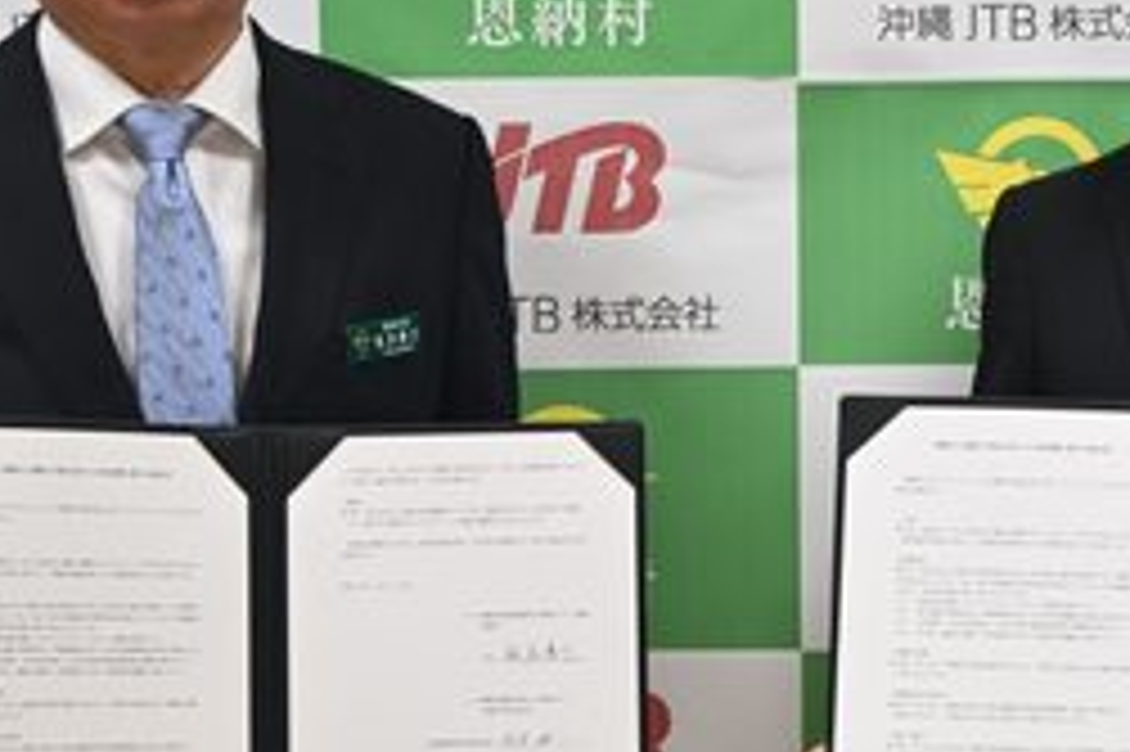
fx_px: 3921
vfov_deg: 11.0
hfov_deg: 16.3
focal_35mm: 125
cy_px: 387
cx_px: 795
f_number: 4.2
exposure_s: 1/80
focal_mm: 34
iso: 400
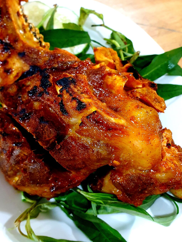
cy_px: 117
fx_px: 273
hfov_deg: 36.8
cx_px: 88
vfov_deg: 47.9
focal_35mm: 39
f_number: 2.4
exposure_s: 1/17
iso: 250
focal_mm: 4.3
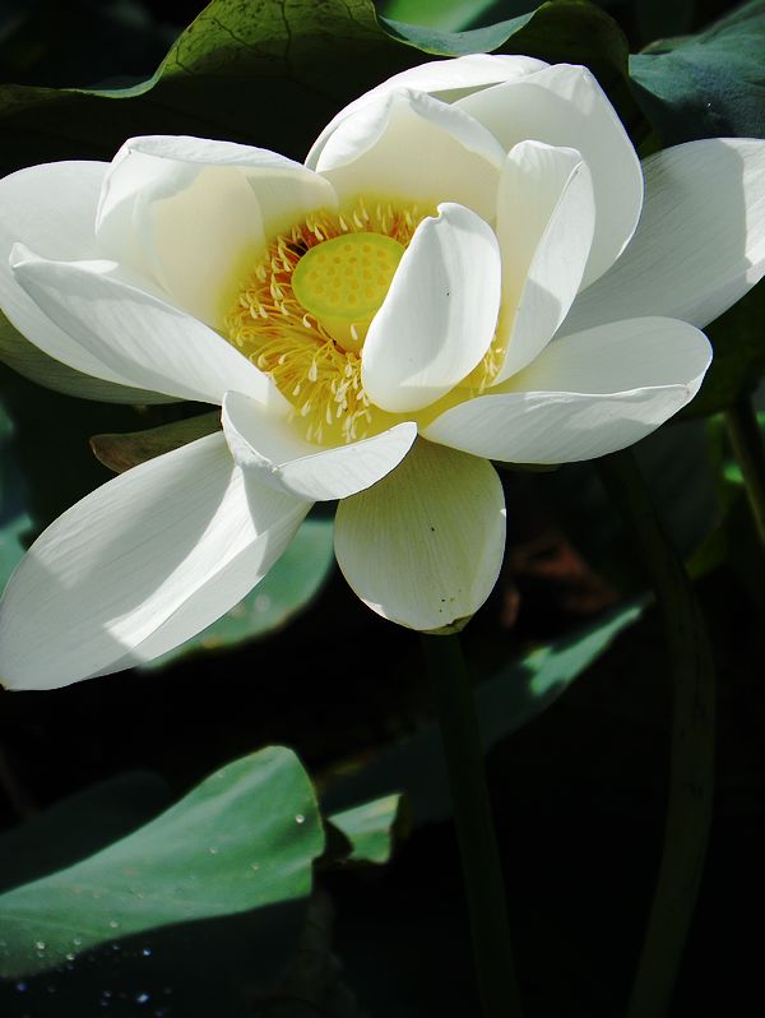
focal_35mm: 393
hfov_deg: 3.8
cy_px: 509
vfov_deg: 5.0
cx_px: 382
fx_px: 11562
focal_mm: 69.8
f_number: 5
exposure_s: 1/400
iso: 64
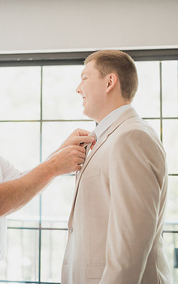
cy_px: 140
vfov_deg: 26.5
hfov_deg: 16.7
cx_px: 58
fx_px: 605
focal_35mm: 78
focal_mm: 50
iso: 800
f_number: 1.4
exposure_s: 1/800
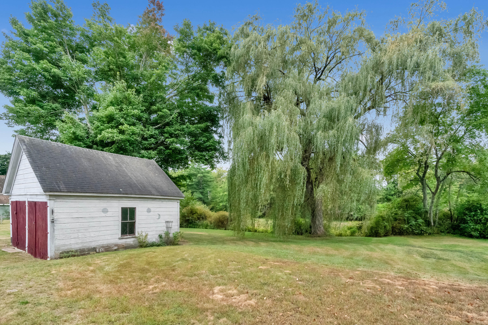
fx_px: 217
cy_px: 162
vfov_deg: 73.8
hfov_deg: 96.7
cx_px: 244
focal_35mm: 16
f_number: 8
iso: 10000
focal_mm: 16
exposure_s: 1/2000
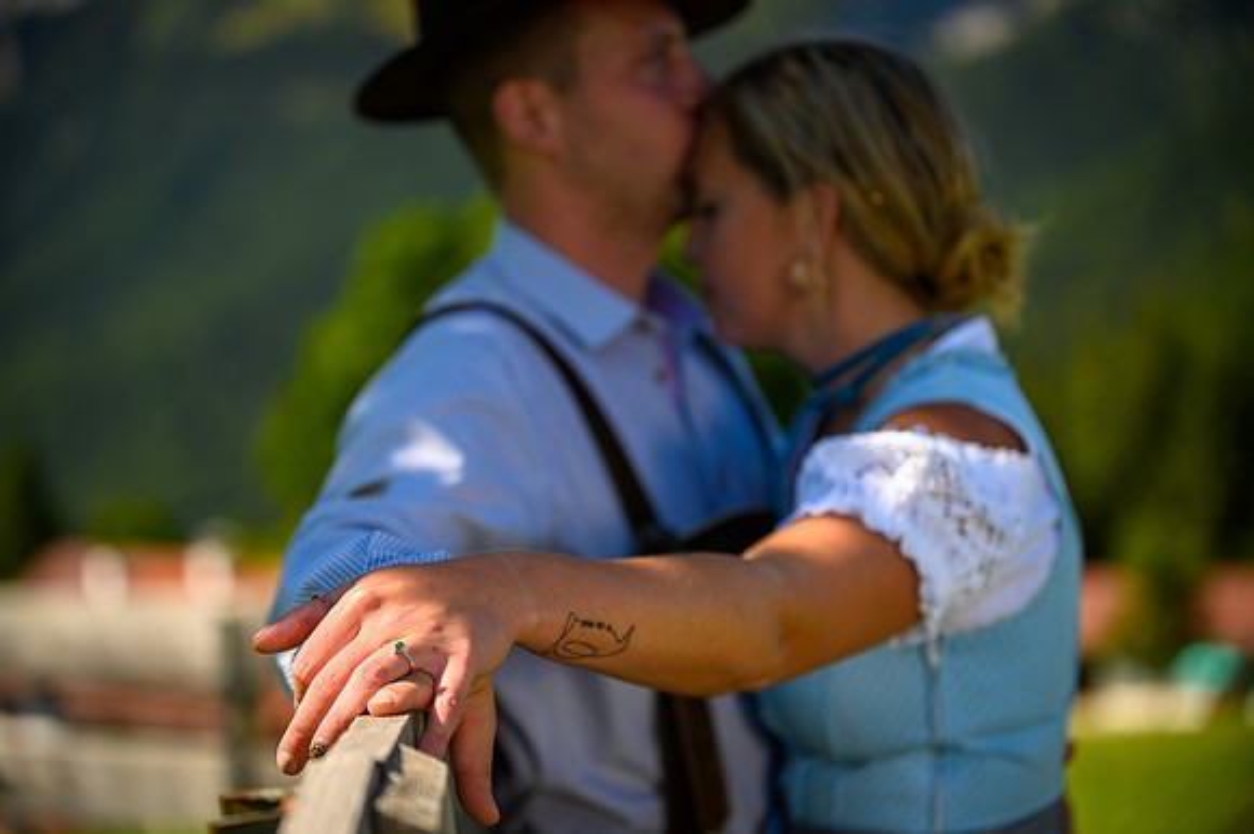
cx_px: 627
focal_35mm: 70
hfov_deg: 28.9
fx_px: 2437
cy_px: 417
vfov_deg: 19.4
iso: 100
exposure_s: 1/500
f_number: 2.8
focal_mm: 70
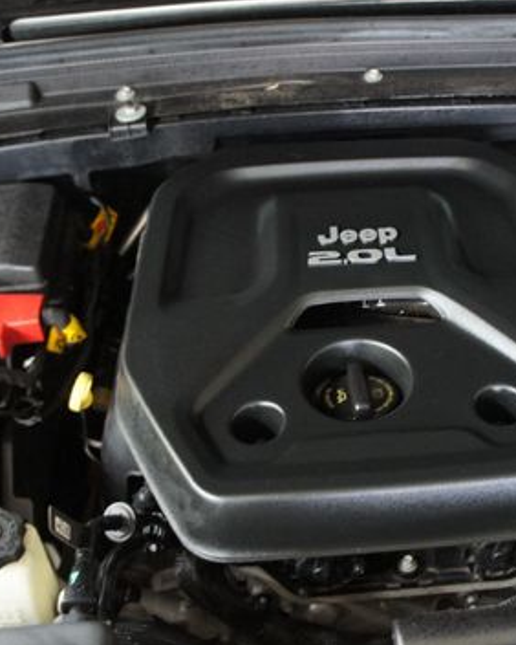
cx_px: 381
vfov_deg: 40.2
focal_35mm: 46
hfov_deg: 32.2
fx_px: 877
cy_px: 370
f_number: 3.5
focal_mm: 18
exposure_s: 1/10
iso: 1600
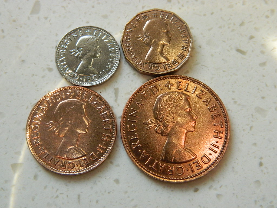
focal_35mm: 47
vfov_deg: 30.9
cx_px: 138
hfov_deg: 40.4
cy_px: 104
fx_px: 376
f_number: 3.6
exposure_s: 1/160
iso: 400
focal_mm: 8.4
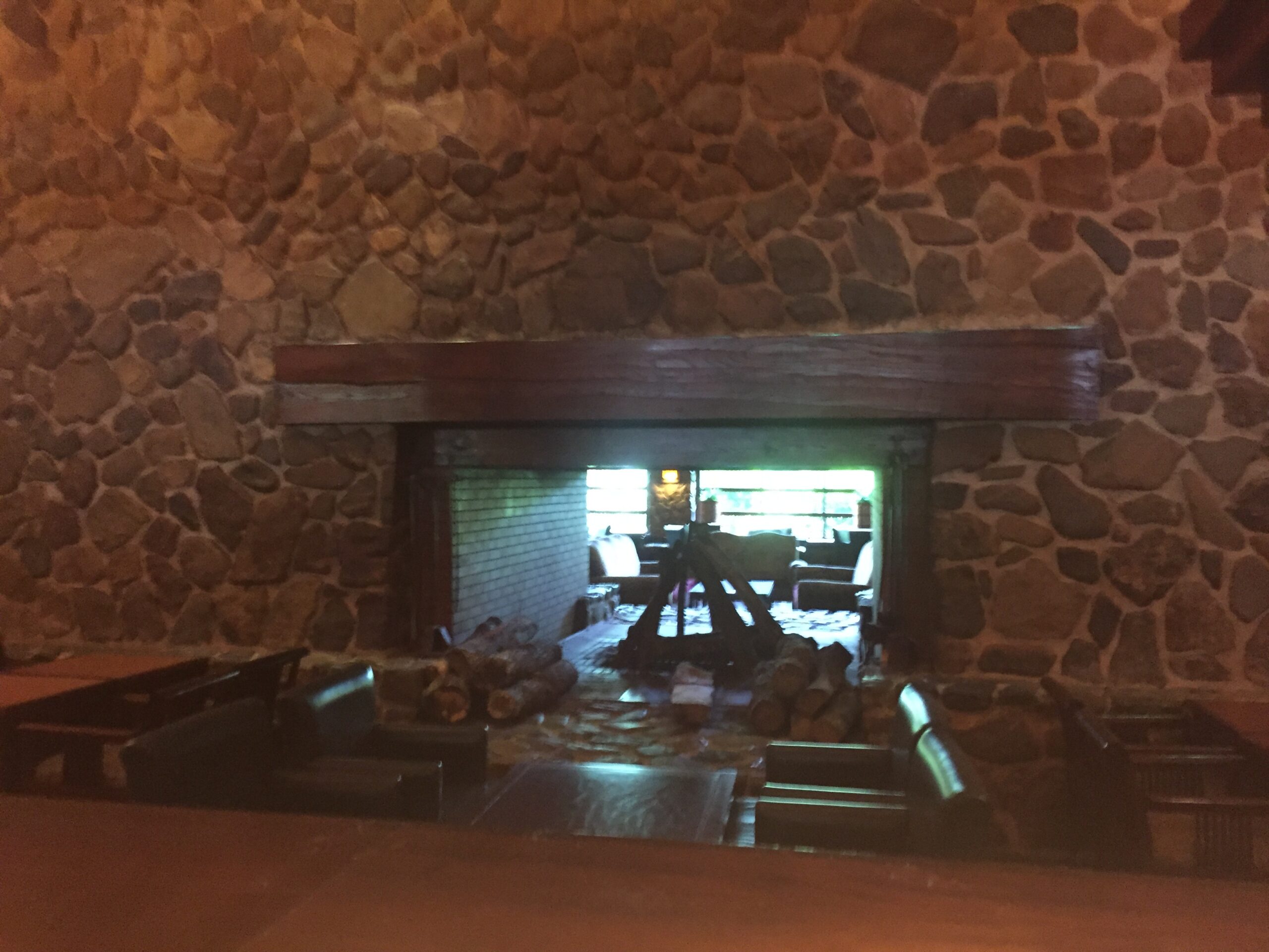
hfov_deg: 61.7
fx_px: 1063
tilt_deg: -2.7
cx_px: 634
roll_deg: -0.4
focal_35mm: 29
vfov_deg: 48.2
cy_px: 476
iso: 320
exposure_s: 1/17
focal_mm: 4.15
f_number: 2.2
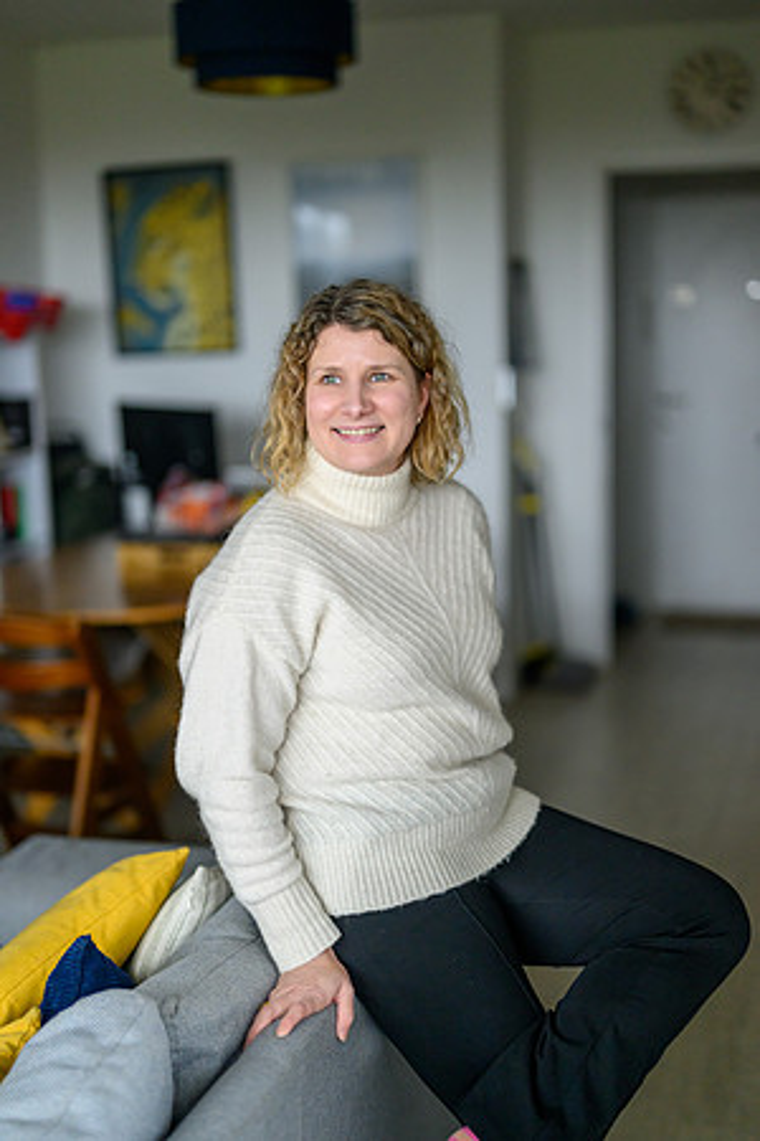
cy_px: 570
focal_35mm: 50
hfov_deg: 27.0
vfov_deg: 39.6
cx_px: 380
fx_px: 1583
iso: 1800
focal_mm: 50
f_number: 1.2
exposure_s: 1/400
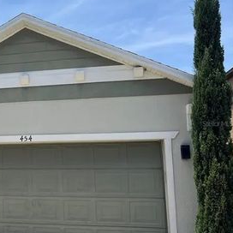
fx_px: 411
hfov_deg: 28.0
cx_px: -39
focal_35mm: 54
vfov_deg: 31.6
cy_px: 123
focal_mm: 5.7
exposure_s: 1/5319
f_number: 1.5
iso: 50
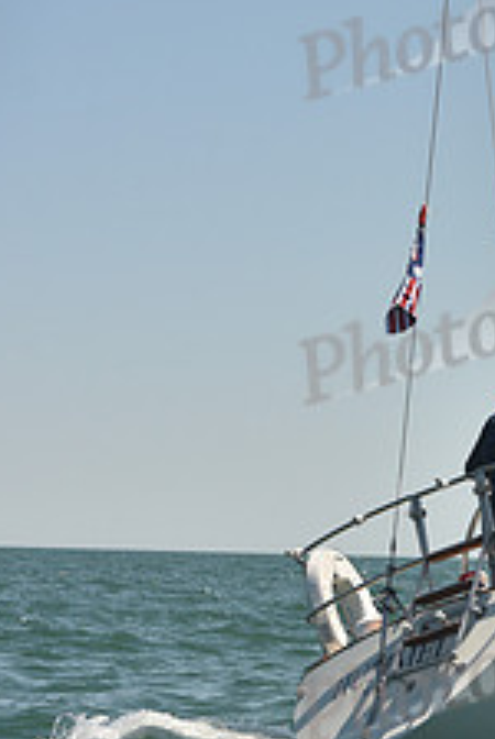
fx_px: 3721
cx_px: 937
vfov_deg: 11.3
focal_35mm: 181
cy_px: 444
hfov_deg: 7.4
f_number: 5.6
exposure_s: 1/800
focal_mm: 70
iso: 250
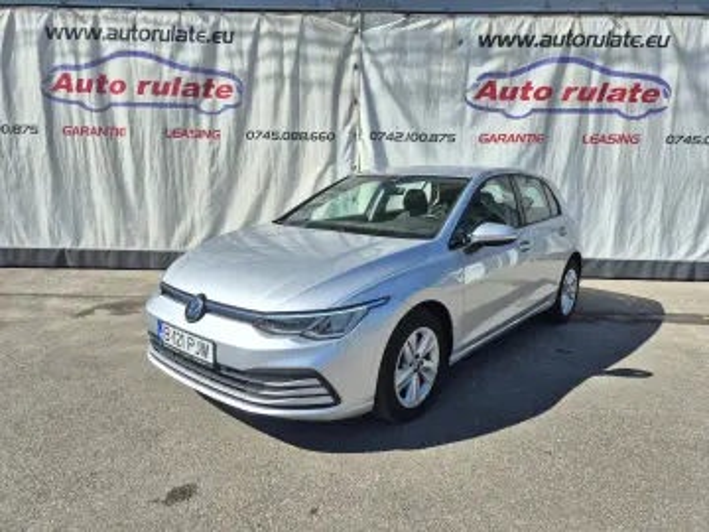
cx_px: 354
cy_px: 266
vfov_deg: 58.9
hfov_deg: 73.9
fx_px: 471
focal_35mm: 23
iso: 25
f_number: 1.8
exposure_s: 1/1728
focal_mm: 5.4
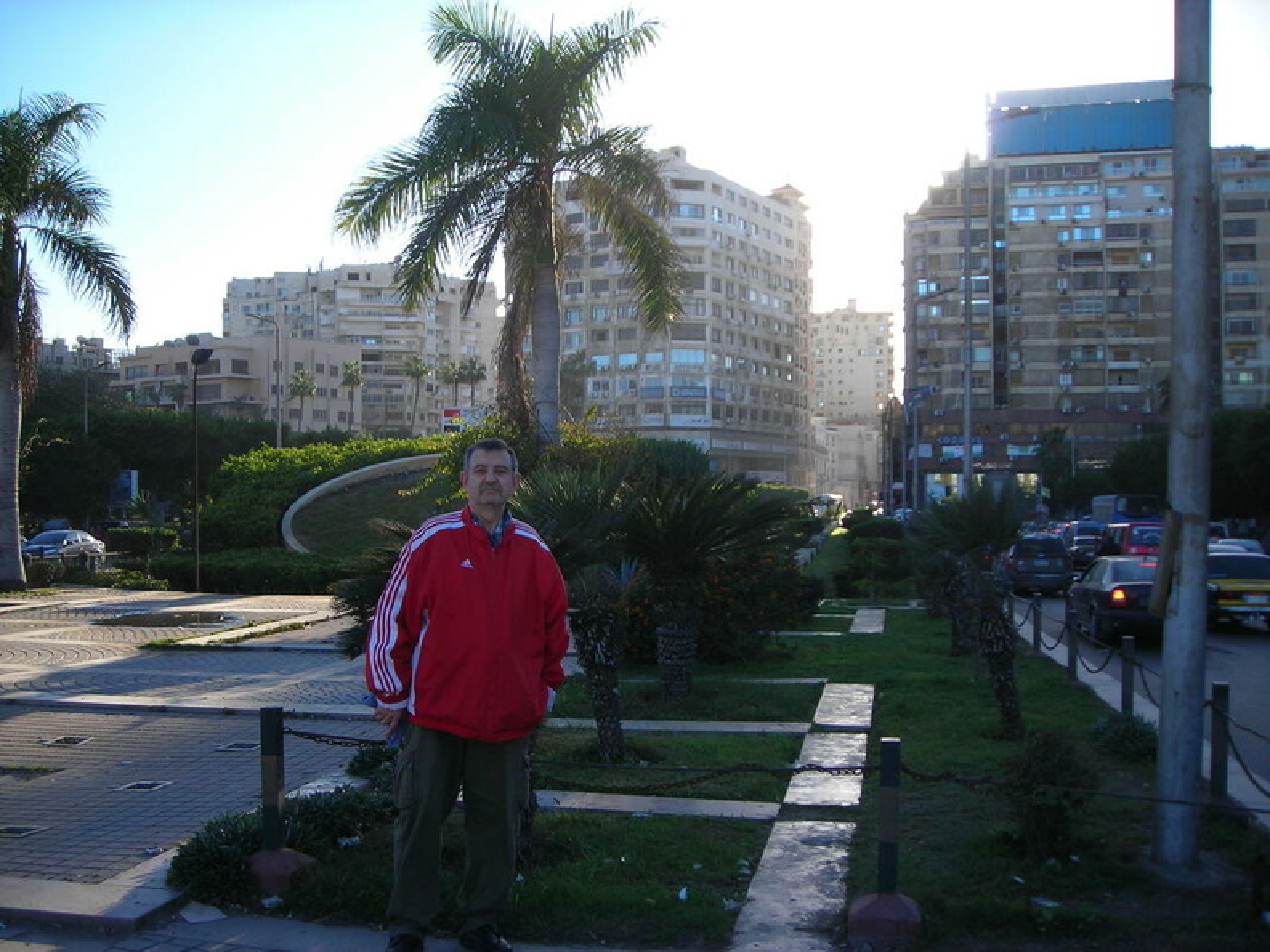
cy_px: 476
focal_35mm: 38
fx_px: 1394
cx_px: 635
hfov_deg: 49.0
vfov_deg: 37.7
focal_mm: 6.3
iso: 50
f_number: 3.2
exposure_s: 1/276
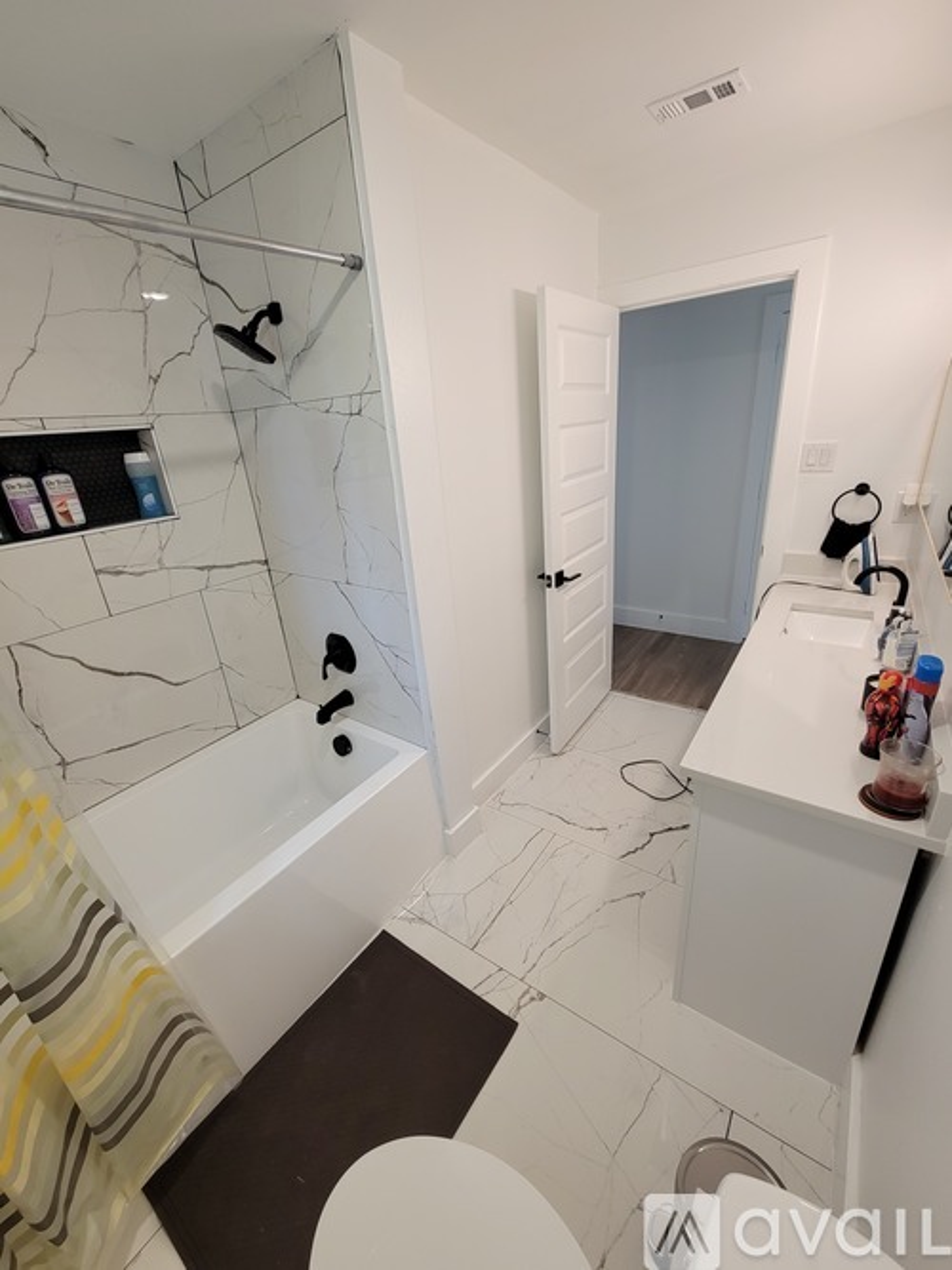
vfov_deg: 106.2
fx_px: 477
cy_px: 635
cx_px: 476
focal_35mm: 13
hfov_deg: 89.9
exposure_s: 1/60
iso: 200
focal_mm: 2.2
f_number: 2.2
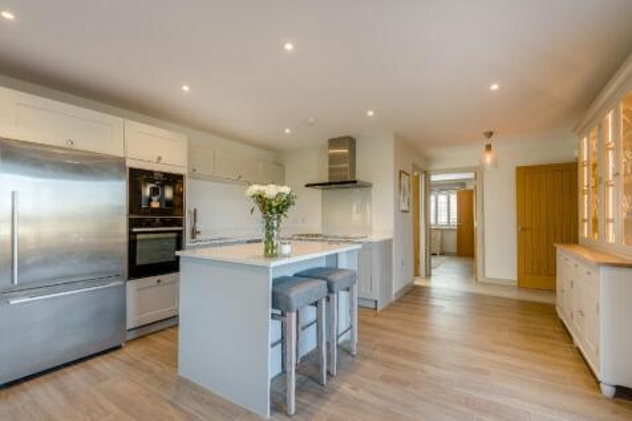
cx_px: 316
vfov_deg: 73.7
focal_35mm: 16
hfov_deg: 96.8
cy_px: 210
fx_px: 281
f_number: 8
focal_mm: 16
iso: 100
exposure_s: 1/40
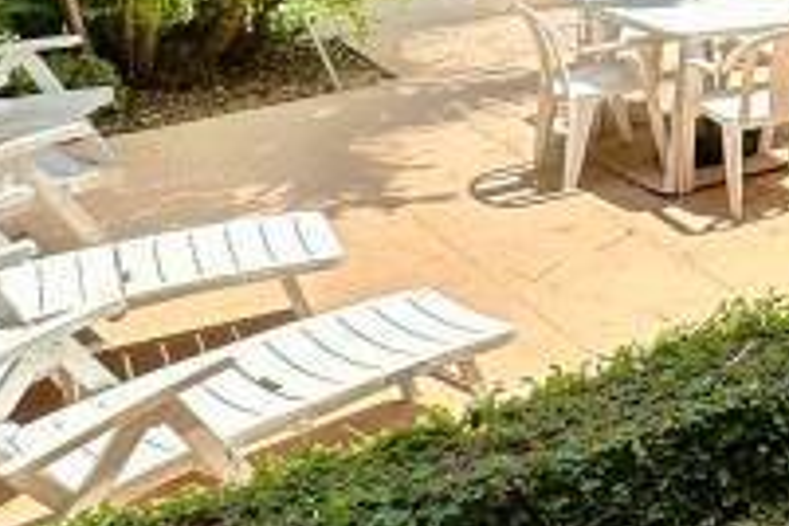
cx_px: 1291
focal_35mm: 74
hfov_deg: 21.3
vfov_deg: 16.4
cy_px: -314
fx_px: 1622
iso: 40
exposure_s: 1/553
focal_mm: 2.22
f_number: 2.2
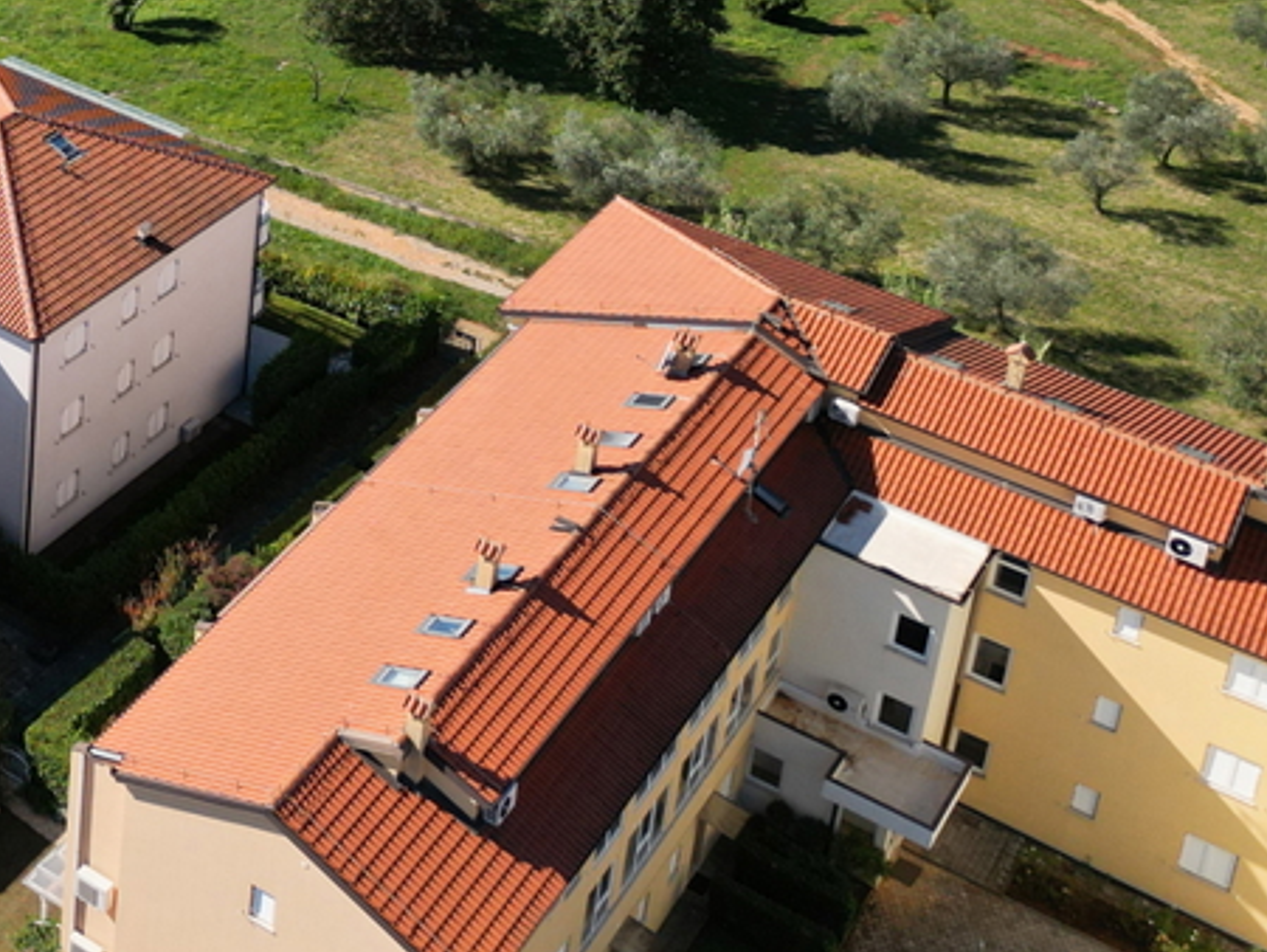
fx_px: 2344
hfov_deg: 26.4
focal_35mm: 64
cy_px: -228
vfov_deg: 21.2
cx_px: -310
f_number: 1.7
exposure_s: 1/3200
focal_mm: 6.72
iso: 140
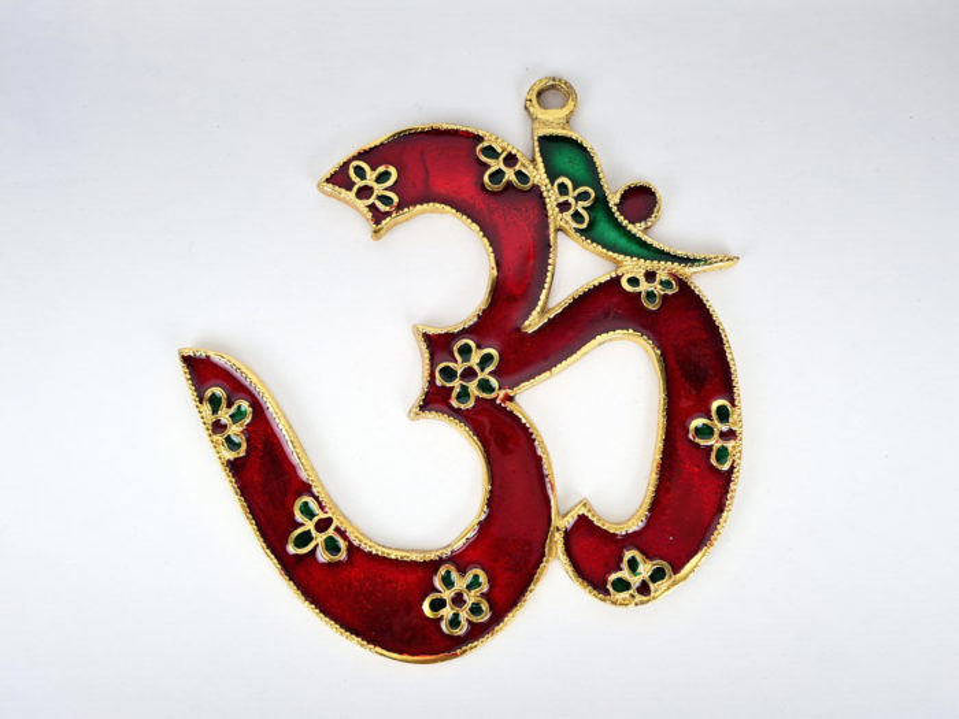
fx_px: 720
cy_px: 360
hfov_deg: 67.3
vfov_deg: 53.1
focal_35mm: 26
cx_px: 480
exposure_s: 1/327
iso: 50
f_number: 1.8
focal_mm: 5.4
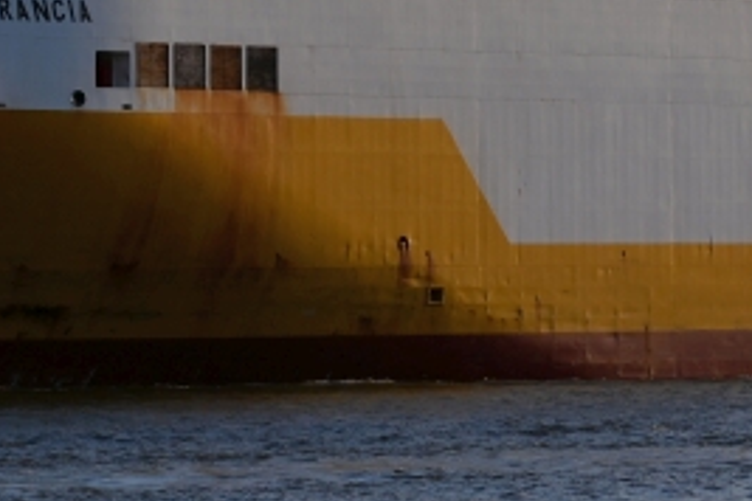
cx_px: 727
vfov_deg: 4.4
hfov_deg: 6.5
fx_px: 6579
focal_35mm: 315
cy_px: -86
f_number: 6.3
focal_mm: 82
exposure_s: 1/320
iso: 100
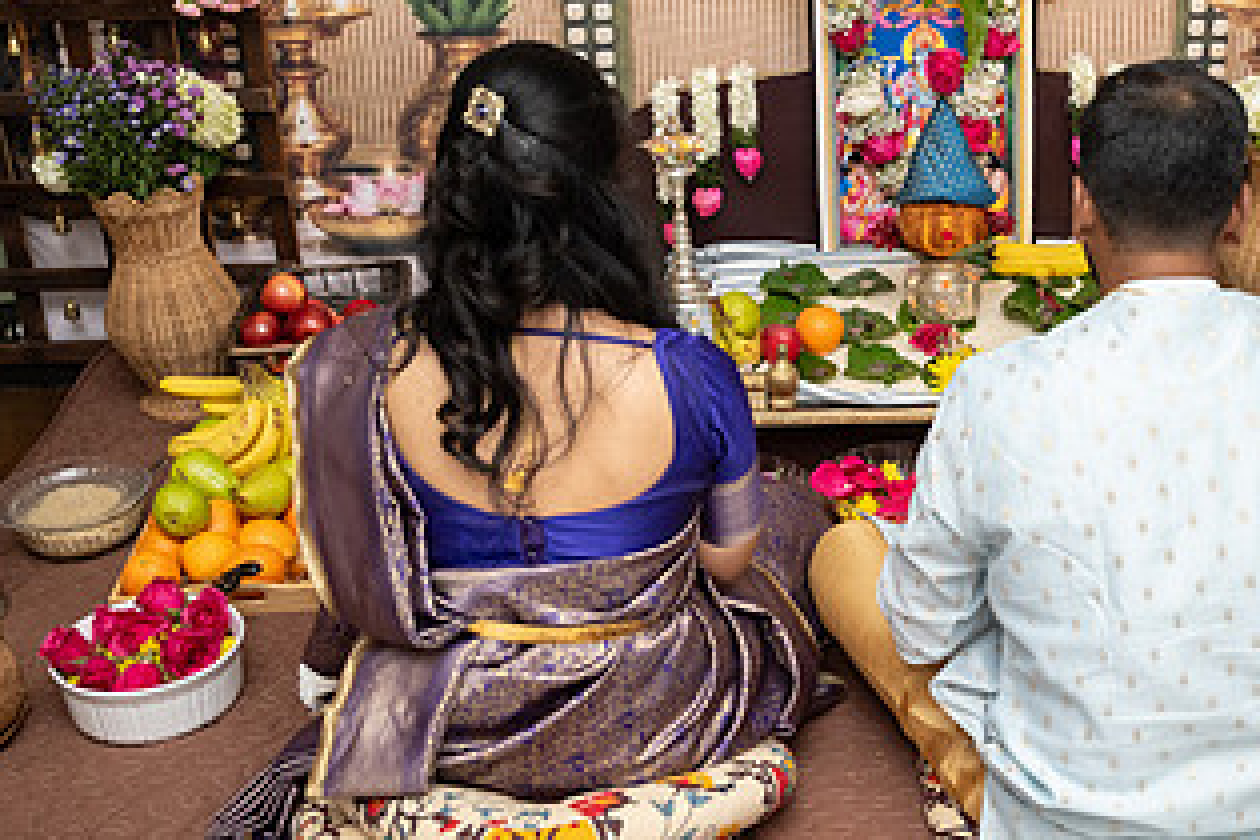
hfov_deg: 36.0
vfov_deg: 25.0
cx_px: 948
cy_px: 370
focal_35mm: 54
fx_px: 1890
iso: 1000
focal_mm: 29
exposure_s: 1/160
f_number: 3.2
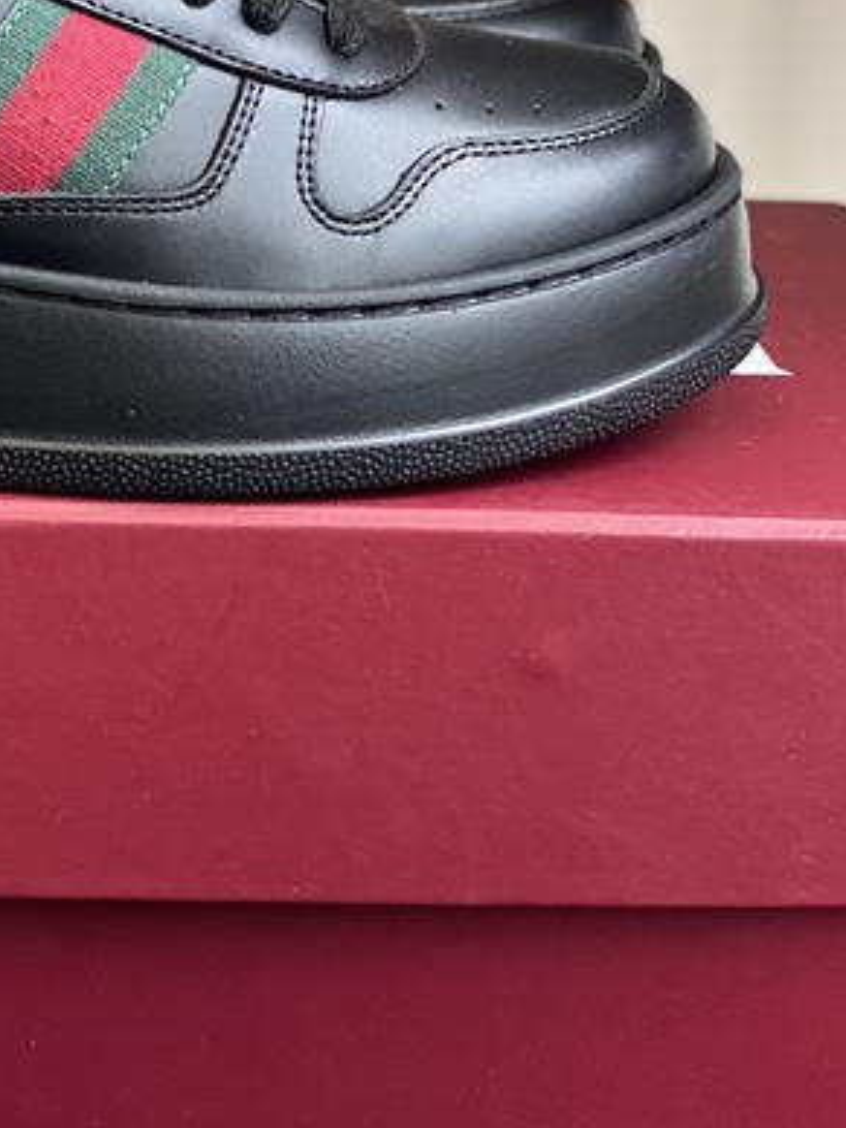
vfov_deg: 16.7
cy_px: 113
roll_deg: -2.5
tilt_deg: -12.7
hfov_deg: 12.6
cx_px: -17
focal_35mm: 116
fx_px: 3780
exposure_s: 1/122
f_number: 2
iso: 25
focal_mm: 6
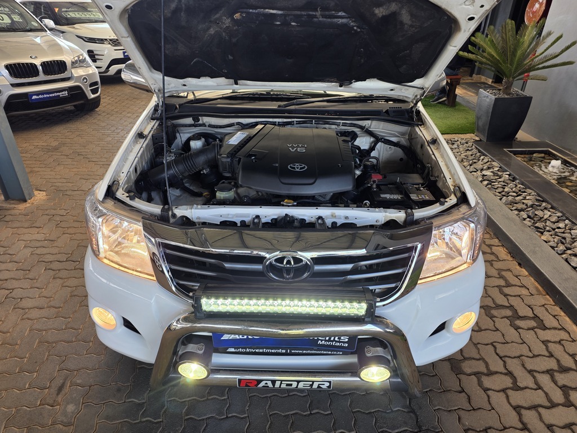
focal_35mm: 23
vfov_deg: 58.9
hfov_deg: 73.9
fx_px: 383
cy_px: 216
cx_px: 288
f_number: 1.7
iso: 16
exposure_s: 1/62
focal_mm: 6.25
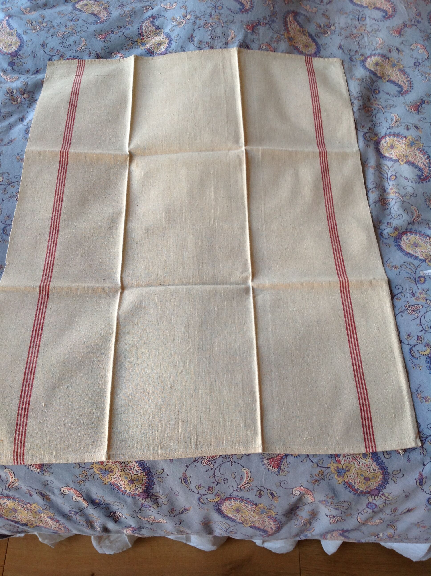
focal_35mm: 35
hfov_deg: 40.6
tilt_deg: -60.0
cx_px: 216
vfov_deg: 52.7
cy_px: 288
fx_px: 583
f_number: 2.4
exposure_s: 1/40
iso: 50
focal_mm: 4.28
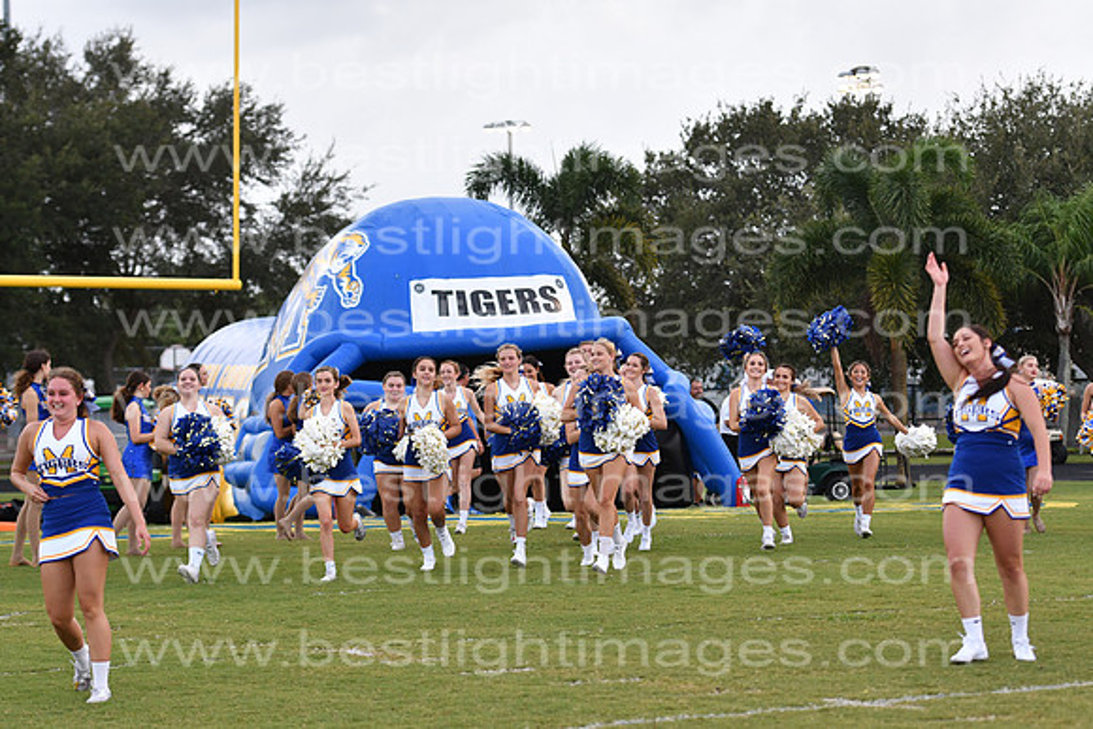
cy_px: 364
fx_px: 3872
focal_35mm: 128
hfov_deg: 16.1
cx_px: 546
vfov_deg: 10.8
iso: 800
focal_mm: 85
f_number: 3.2
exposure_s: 1/1000
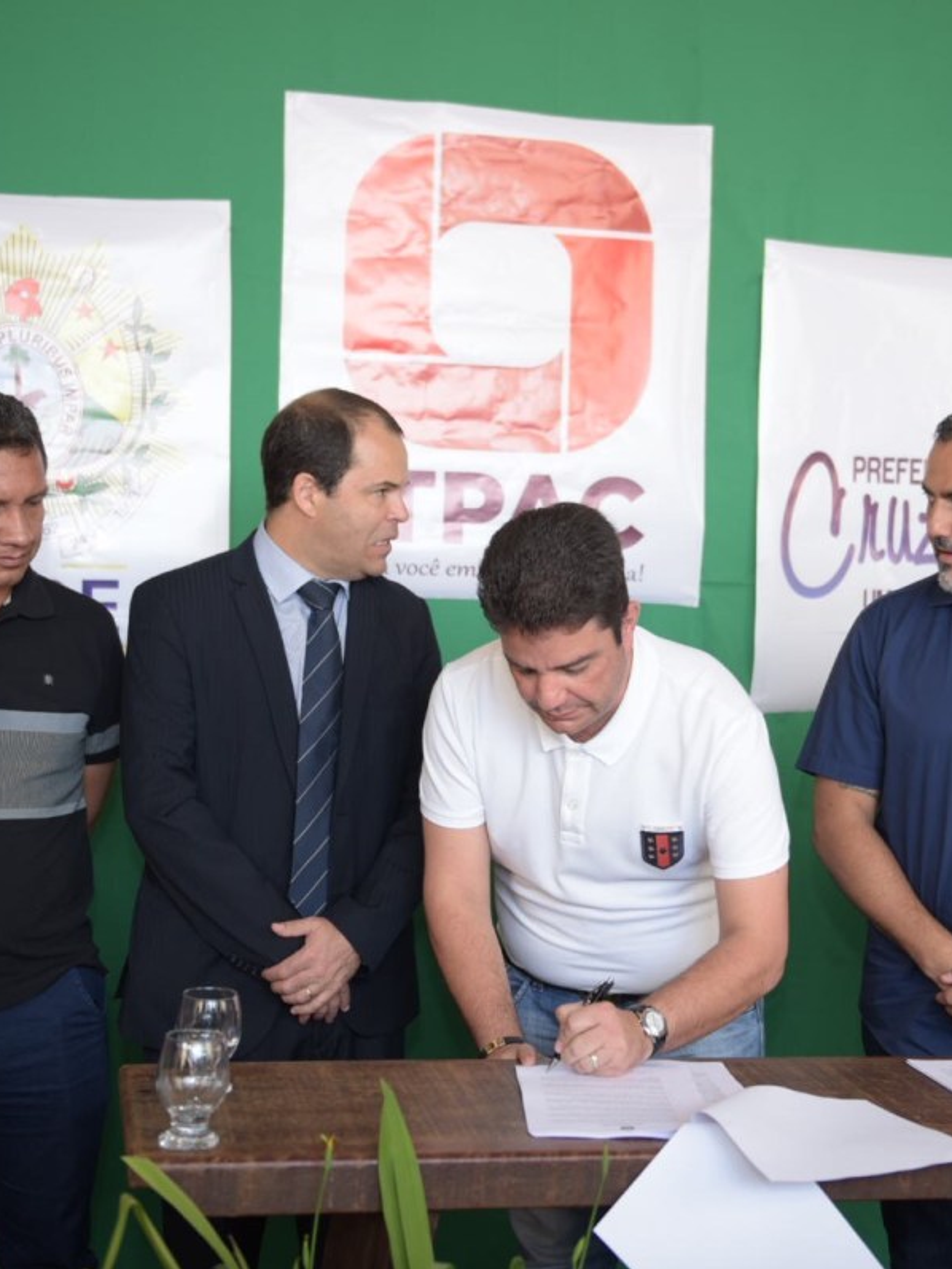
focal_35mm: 55
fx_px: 2016
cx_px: 565
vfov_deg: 34.9
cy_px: 635
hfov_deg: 26.5
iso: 250
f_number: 2.8
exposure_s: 1/125
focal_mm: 38
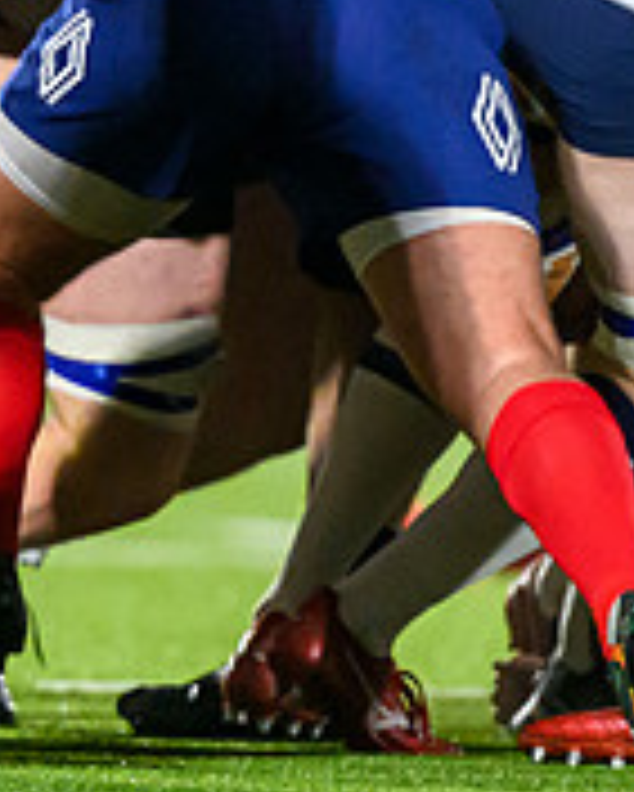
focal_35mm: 1914
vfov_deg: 1.0
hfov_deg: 0.8
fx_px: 44854
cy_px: 232
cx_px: -190
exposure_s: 1/1250
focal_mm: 400
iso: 6400
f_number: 3.2
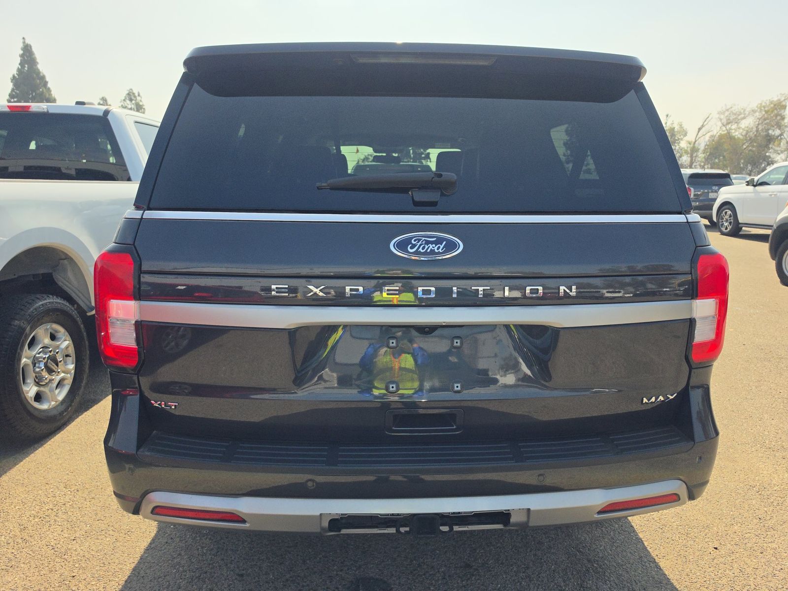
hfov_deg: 73.9
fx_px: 524
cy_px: 296
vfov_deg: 58.9
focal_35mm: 23
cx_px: 394
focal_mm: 6.5
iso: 64
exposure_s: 1/5956
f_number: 1.4
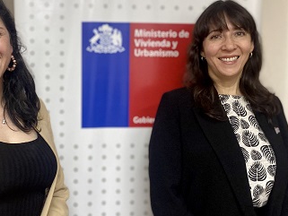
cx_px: 99
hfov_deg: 38.5
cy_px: 96
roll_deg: -0.7
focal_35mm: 49
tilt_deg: -4.0
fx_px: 408
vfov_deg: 29.7
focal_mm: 4.25
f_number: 1.8
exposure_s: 1/50
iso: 250
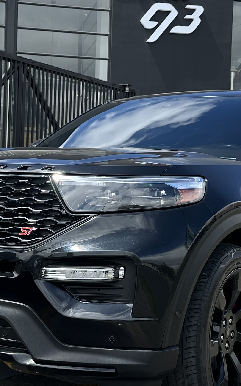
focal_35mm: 61
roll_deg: -2.8
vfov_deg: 33.5
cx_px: 109
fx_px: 641
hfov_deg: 21.3
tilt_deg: +2.3
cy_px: 176
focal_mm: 6.86
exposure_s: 1/1613
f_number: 1.78
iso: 80
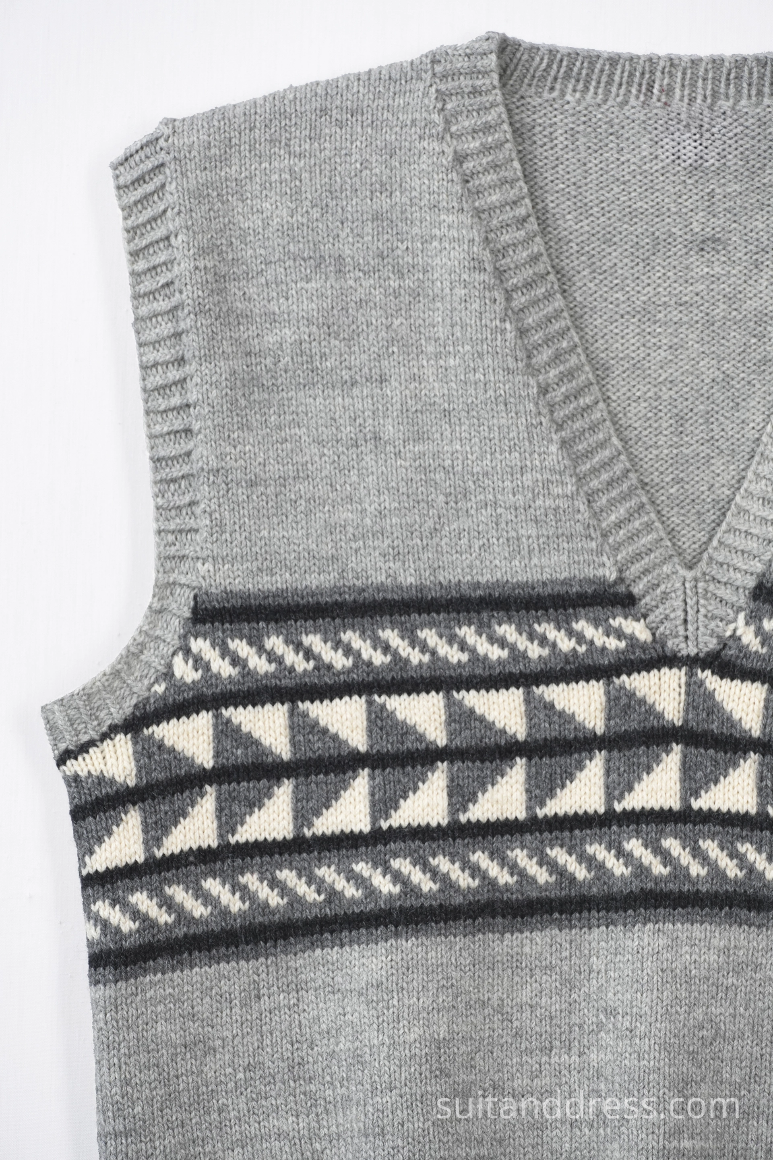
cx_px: 386
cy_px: 580
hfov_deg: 7.1
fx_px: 6232
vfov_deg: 10.6
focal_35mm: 194
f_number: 7.1
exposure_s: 1/50
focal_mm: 129
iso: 320
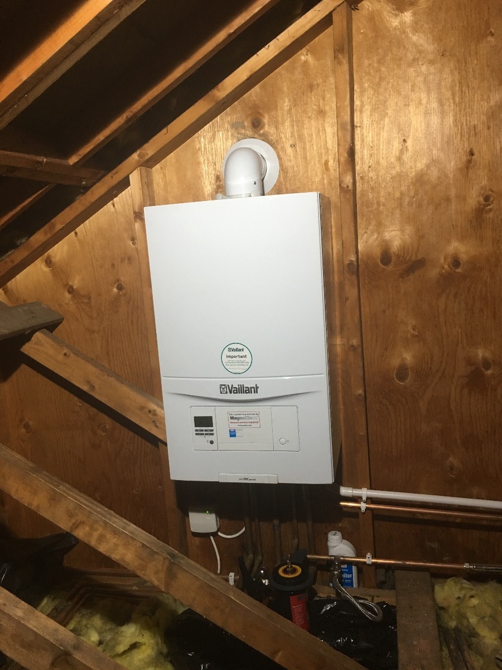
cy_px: 335
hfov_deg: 48.2
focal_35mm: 29
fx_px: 561
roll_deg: +3.8
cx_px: 251
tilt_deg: -7.6
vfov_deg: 61.7
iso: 64
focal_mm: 4.15
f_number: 2.2
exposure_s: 1/17
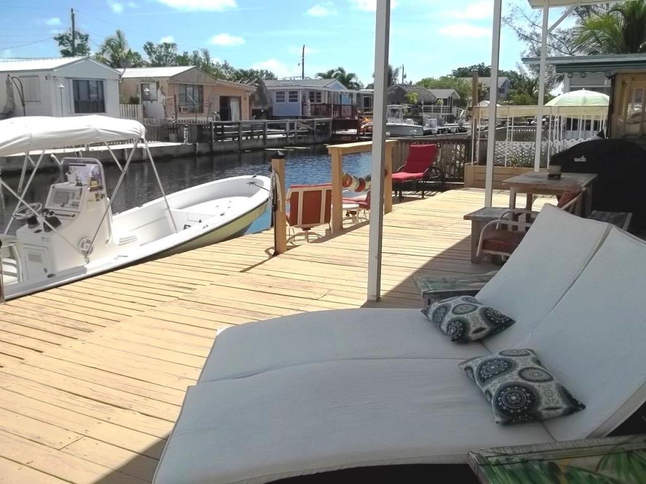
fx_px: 616
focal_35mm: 33
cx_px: 323
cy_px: 242
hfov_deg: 55.4
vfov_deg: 42.9
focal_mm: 5.9
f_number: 8
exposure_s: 1/320
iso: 64
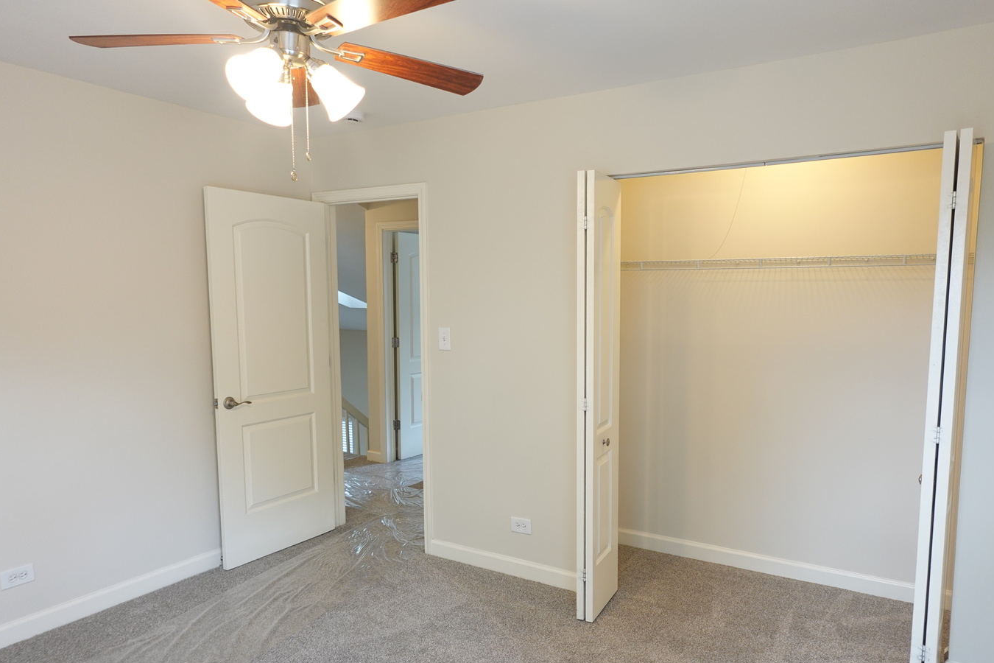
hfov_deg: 73.6
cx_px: 534
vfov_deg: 53.0
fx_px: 663
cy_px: 368
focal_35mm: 24
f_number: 2
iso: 250
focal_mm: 7.6
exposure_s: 1/80
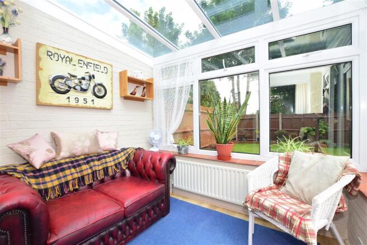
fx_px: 153
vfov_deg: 77.3
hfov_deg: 100.4
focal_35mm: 15
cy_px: 122
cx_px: 184
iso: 400
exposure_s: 1/125
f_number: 7.1
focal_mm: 10
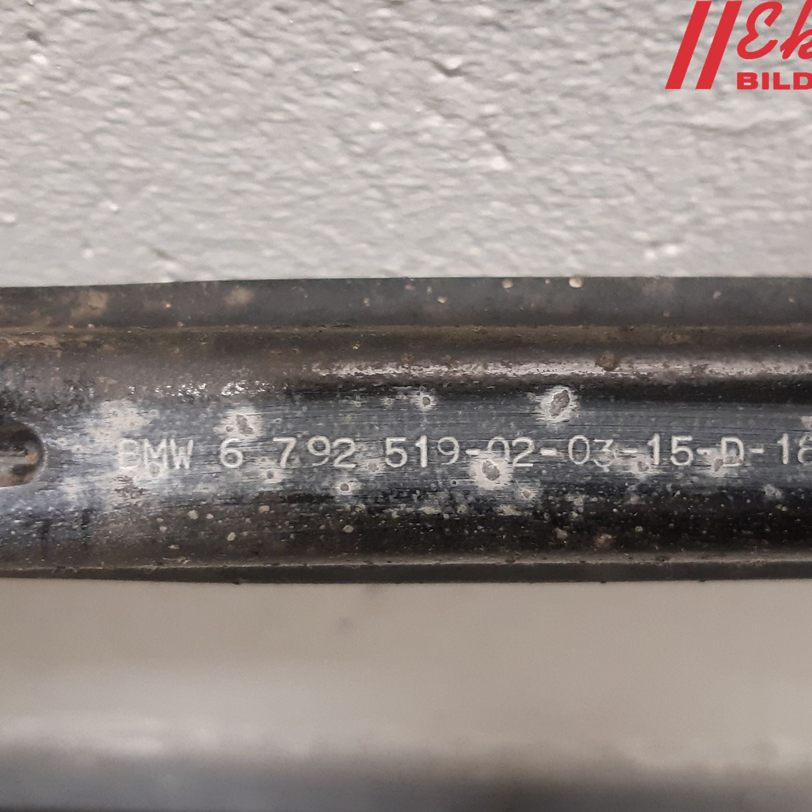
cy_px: 410
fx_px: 823
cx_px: 446
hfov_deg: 52.4
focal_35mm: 31
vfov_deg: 52.5
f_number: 1.7
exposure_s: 1/25
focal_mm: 3.93
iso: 320
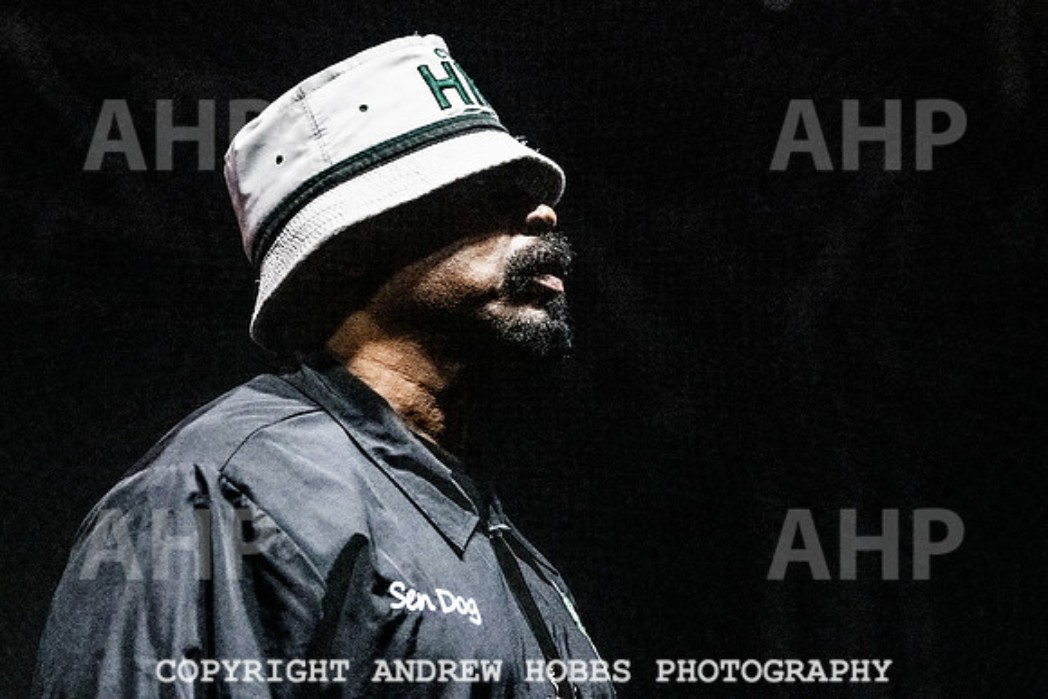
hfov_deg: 11.2
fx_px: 5346
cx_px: 524
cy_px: 298
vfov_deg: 7.5
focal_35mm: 184
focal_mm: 160
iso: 6400
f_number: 4
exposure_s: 1/400
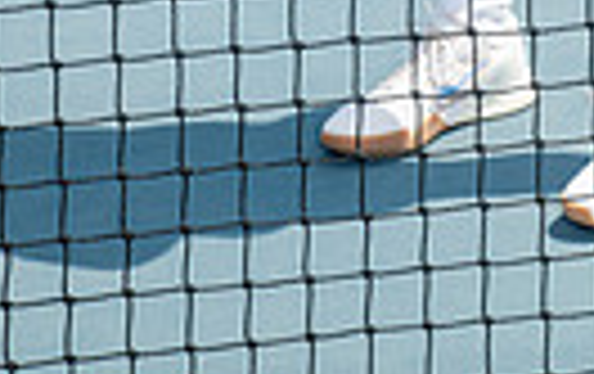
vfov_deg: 6.8
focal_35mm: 180
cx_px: 666
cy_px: -590
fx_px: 2919
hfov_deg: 11.4
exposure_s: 1/400
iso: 125
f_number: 7.1
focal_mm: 52
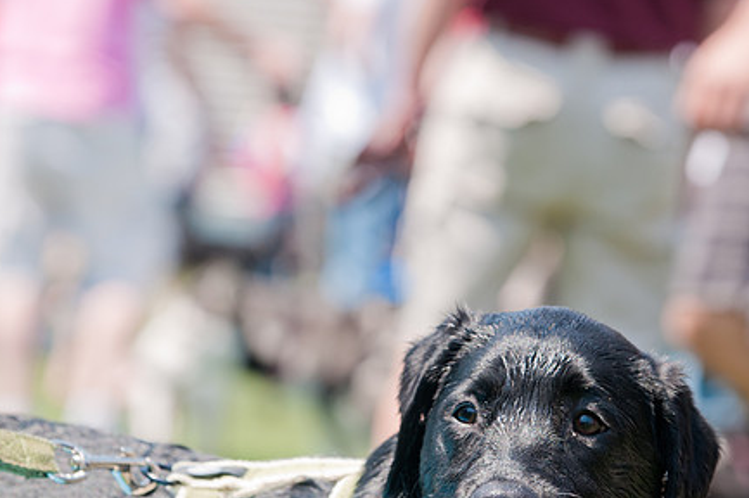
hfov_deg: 7.9
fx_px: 5426
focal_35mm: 261
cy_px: 309
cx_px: 379
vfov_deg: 5.3
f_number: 5.6
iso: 200
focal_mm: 130
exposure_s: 1/320
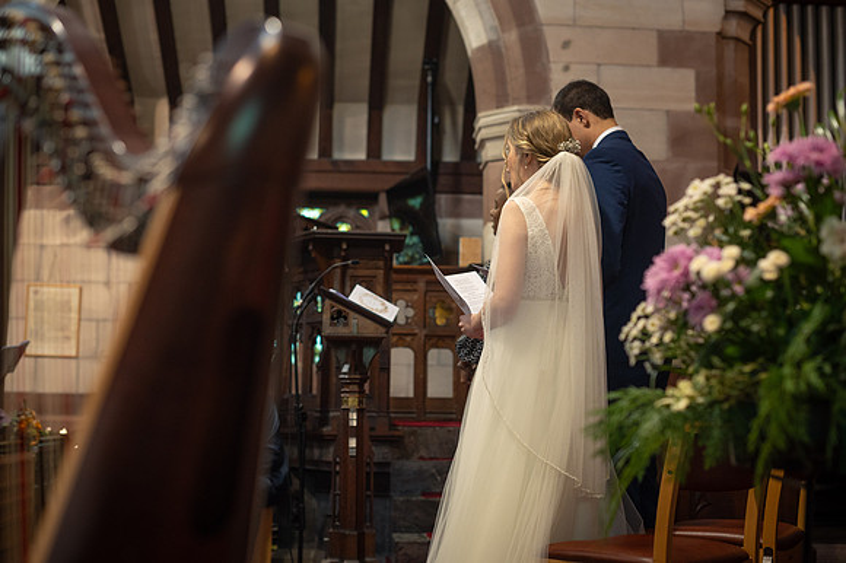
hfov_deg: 39.6
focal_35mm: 50
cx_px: 423
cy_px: 282
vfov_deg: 27.0
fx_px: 1174
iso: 1600
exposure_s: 1/160
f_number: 2.8
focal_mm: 50
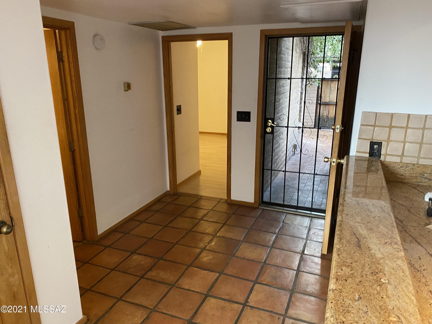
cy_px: 162
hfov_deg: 67.3
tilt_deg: -13.9
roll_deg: +1.2
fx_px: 324
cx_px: 216
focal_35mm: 26
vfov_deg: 53.1
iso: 400
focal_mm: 4.25
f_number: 1.8
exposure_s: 1/60
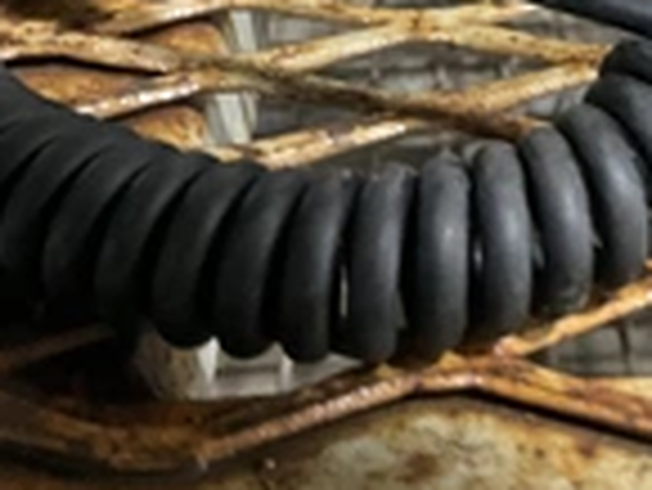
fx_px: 1508
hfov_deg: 24.1
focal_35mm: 80
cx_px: 495
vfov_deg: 17.4
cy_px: -144
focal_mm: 3
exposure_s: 1/30
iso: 320
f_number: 1.8
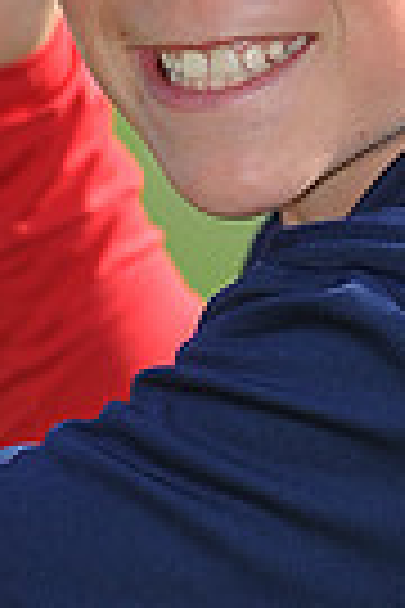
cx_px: 248
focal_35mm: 860
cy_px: -428
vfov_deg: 2.4
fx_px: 14511
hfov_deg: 1.6
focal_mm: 200
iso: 200
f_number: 4.5
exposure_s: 1/1000
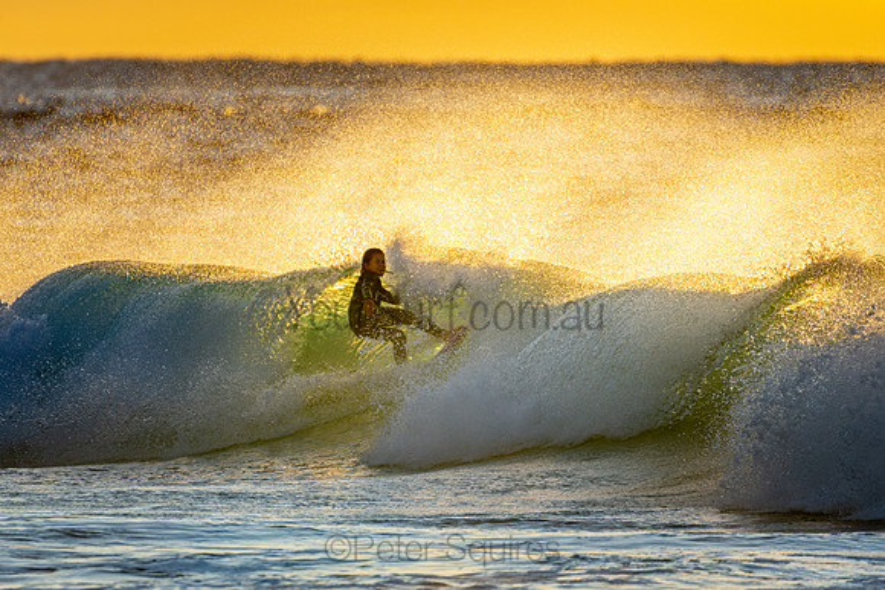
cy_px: 295
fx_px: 18997
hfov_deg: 2.7
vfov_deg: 1.8
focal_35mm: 773
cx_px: 442
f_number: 5.6
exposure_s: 1/1250
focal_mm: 500
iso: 250
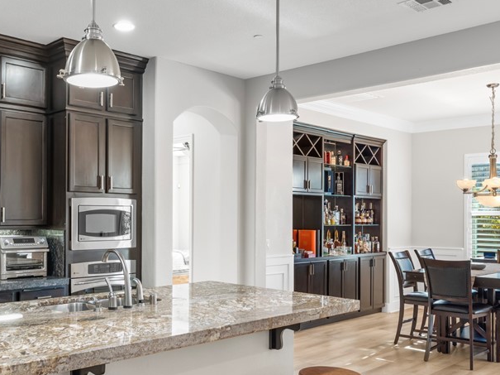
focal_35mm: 38
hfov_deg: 47.8
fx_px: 549
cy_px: 214
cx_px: 147
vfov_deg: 37.6
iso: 400
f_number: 8
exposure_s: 2
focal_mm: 22
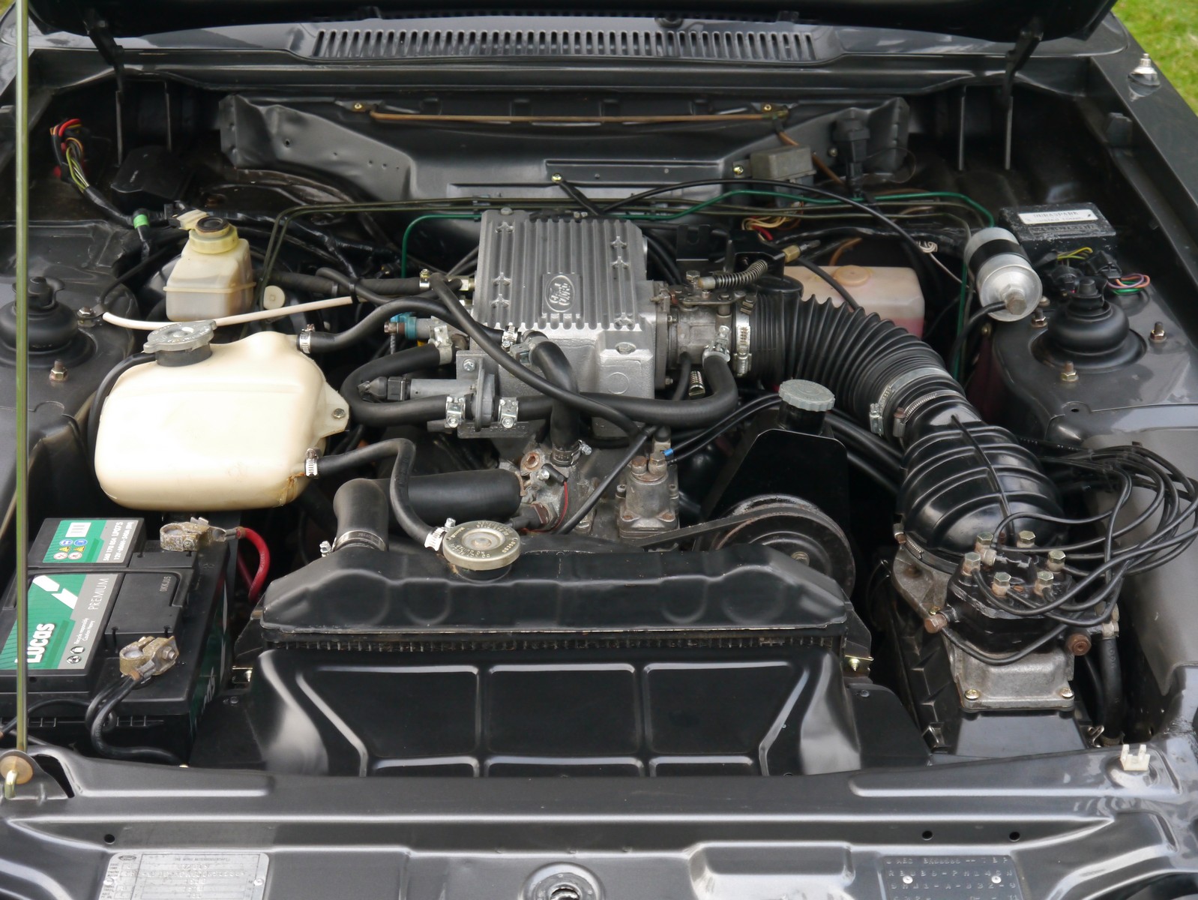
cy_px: 450
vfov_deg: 28.1
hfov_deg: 36.8
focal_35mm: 52
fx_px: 1800
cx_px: 599
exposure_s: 1/60
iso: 640
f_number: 4.7
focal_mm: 26
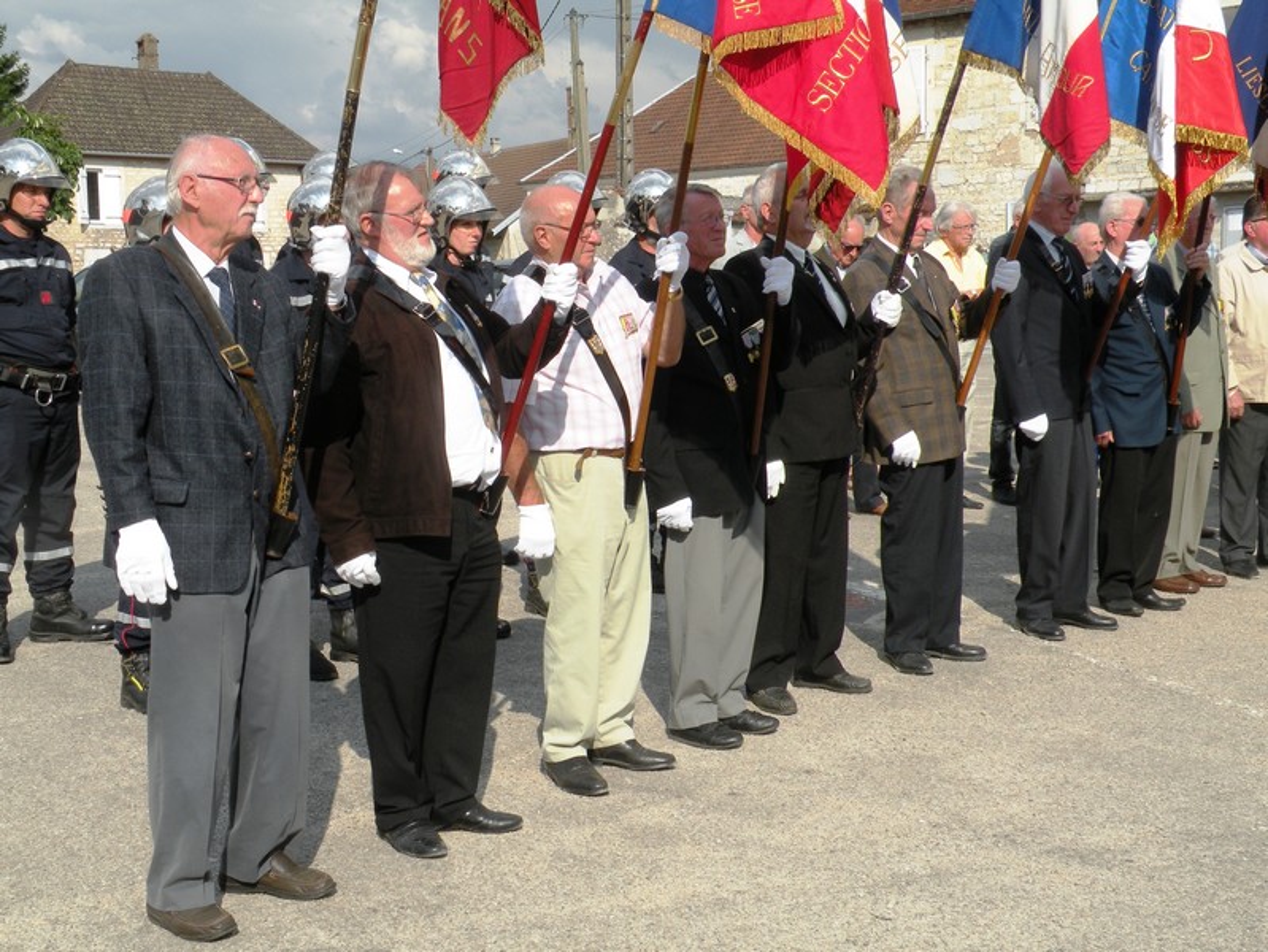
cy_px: 476
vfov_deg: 26.1
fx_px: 2052
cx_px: 634
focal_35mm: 56
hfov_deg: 34.3
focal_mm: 9.8
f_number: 7.1
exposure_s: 1/285
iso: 64
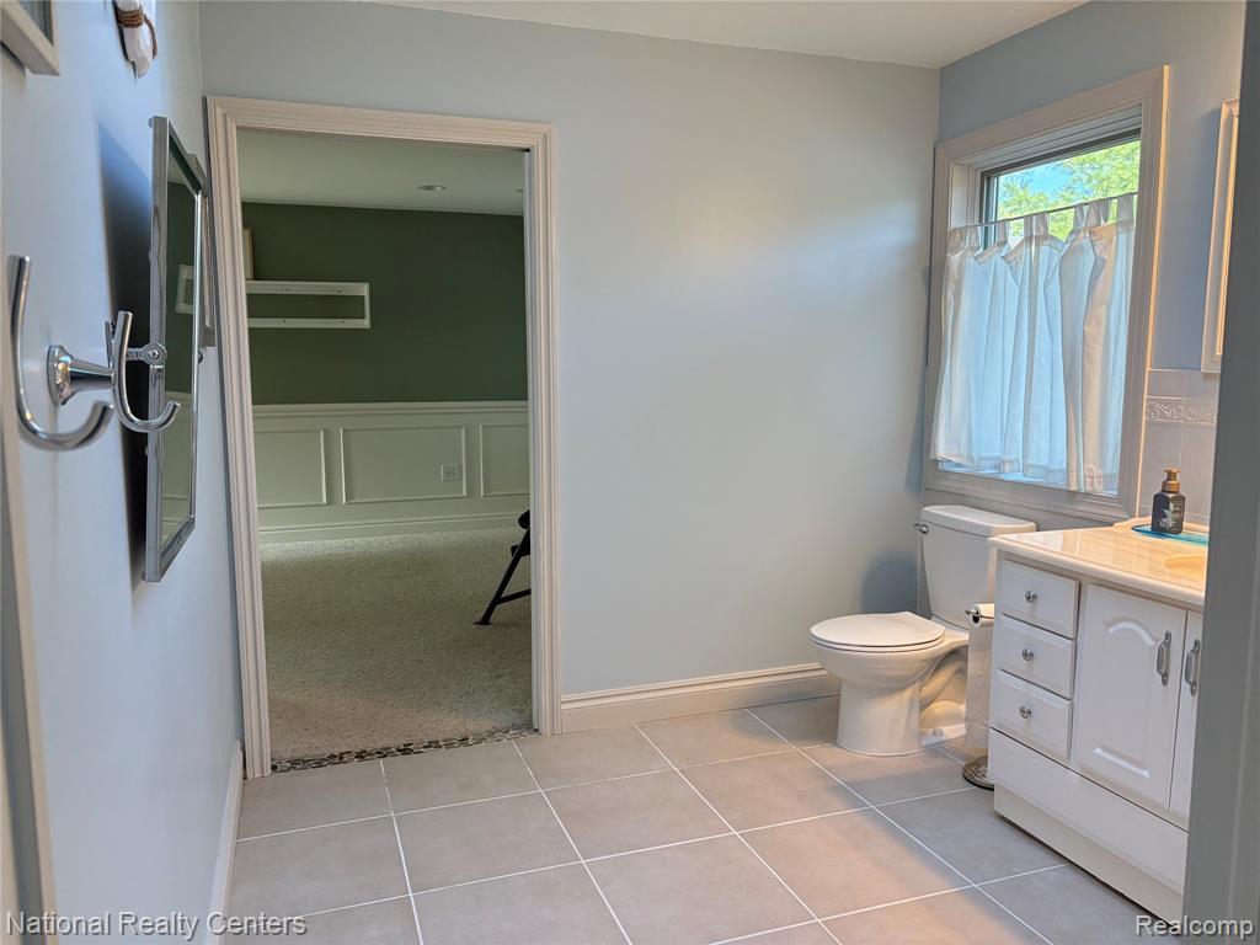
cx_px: 630
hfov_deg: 67.3
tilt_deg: -6.6
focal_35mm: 26
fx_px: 946
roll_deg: +0.5
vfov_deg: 53.1
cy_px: 472
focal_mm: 5.96
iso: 160
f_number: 1.6
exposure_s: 1/120
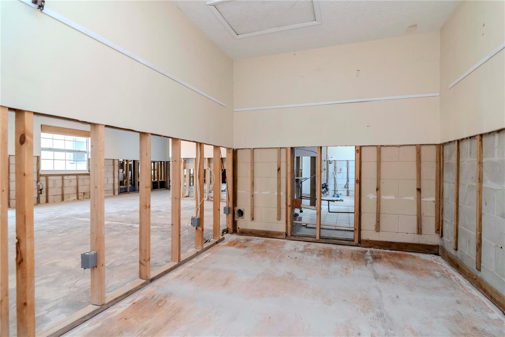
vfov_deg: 72.0
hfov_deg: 95.0
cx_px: 252
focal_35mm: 16
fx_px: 231
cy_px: 168
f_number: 6.3
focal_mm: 11
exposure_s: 1/60
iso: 1000
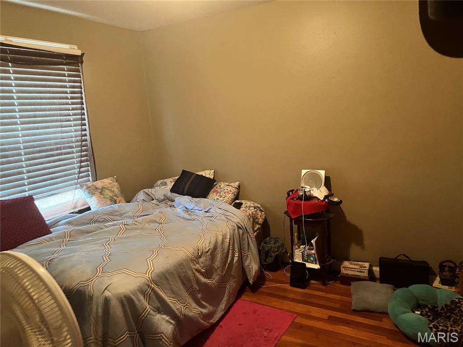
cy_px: 174
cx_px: 232
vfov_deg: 53.1
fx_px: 348
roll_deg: +3.8
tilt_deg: -6.3
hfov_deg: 67.3
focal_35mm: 26
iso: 500
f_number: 1.5
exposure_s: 1/30
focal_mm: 5.7
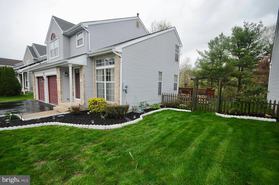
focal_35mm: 15
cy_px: 92
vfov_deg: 77.2
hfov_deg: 100.5
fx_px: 116
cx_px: 140
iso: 200
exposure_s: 1/250
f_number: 8
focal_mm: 10
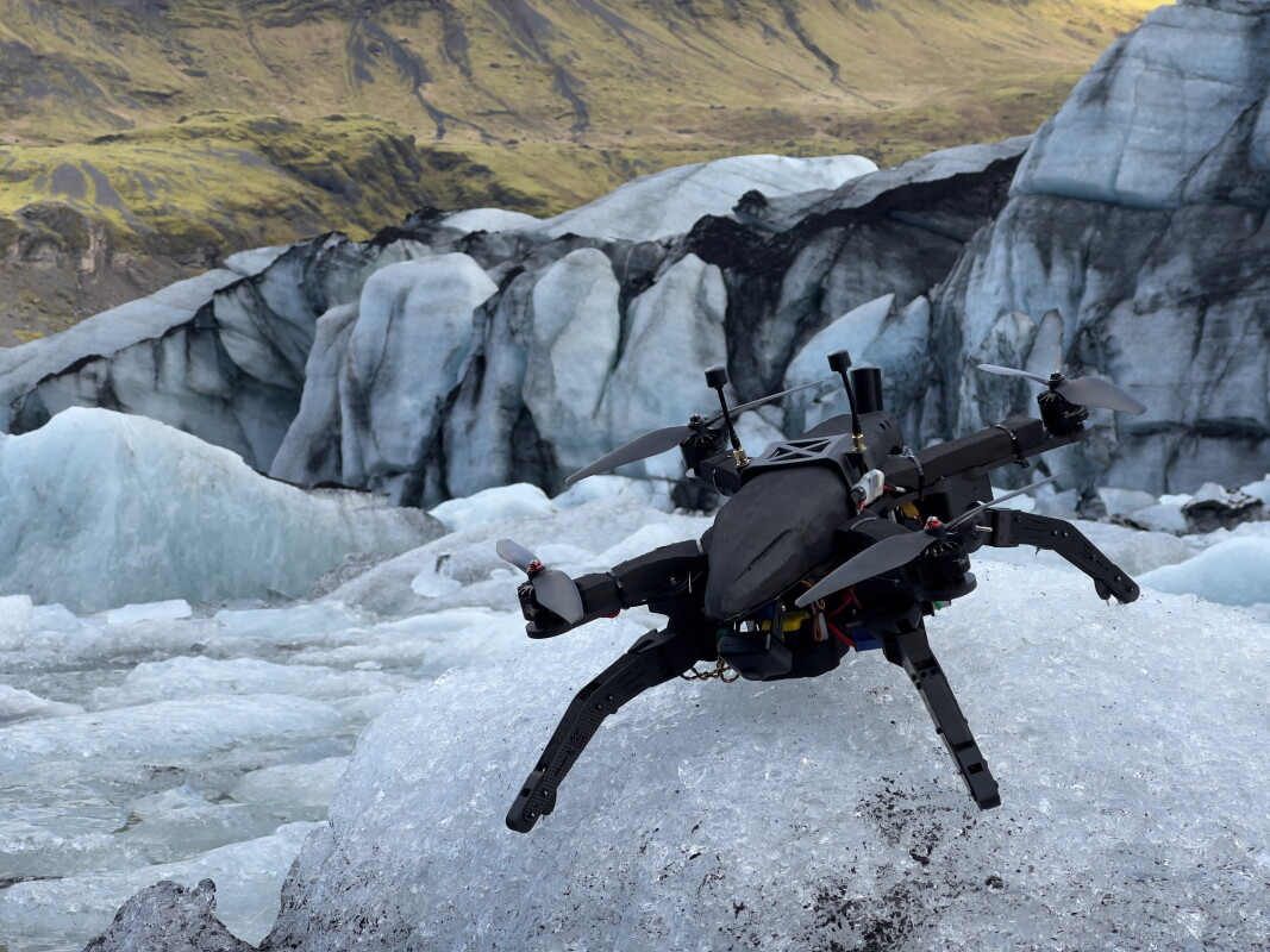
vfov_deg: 19.1
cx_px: 635
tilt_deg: +1.0
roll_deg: +2.3
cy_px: 476
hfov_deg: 25.3
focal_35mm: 77
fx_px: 2825
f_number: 2.8
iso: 32
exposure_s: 1/237
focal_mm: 9
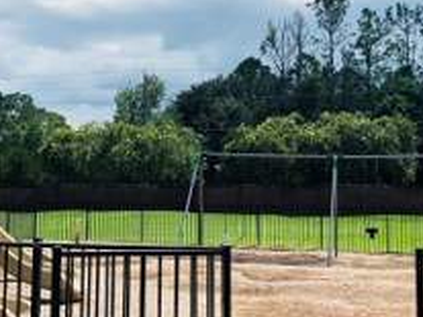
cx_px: 157
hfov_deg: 29.7
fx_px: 794
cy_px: 98
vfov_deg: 22.4
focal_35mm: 65
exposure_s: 1/3003
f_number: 1.8
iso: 20
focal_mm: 3.99
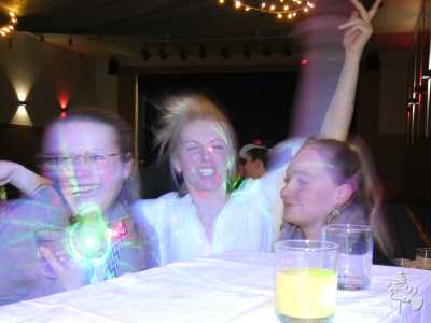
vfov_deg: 30.3
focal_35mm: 48
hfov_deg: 39.7
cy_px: 162
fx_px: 598
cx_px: 216
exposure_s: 1/8
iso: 800
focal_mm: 8.6
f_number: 3.8
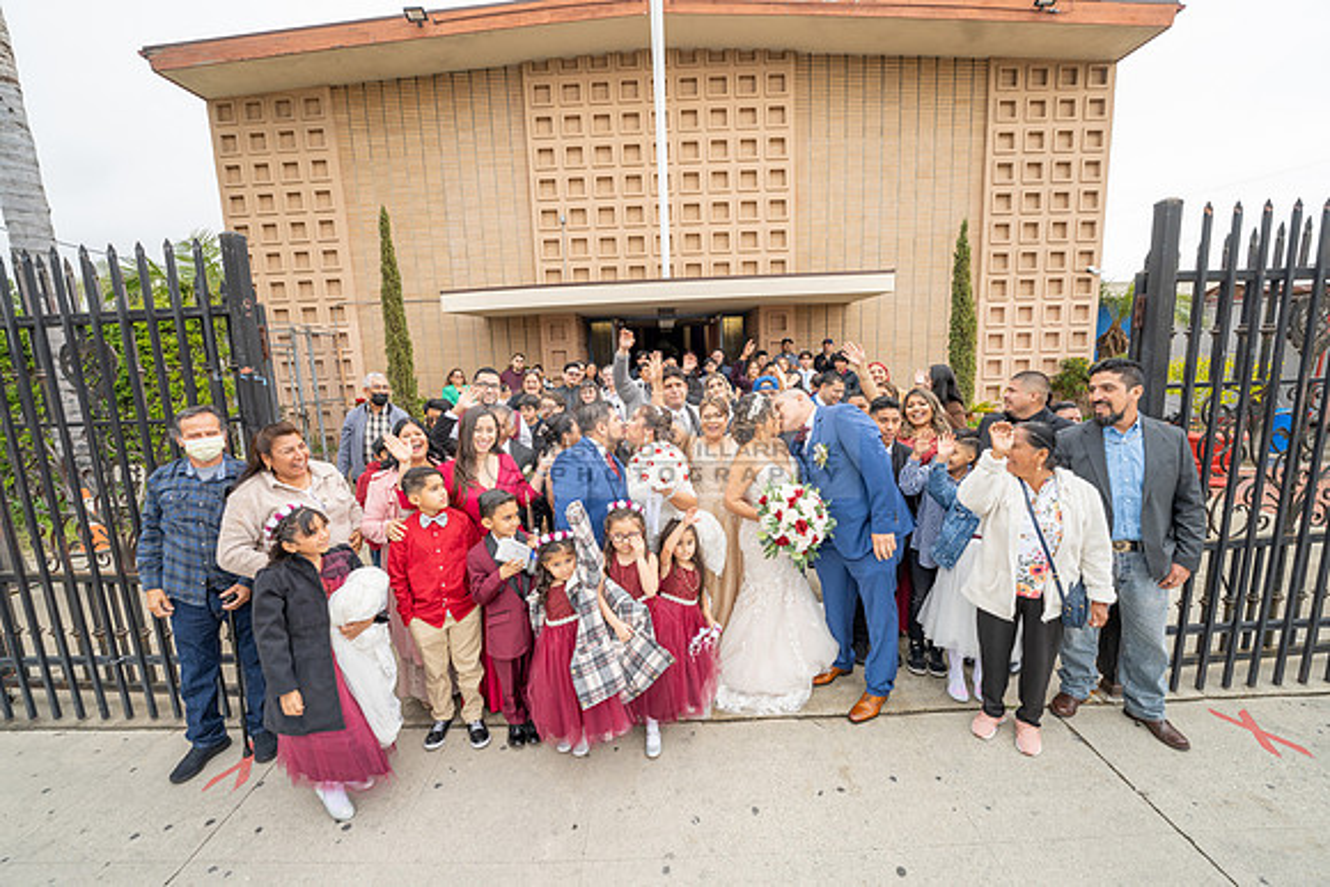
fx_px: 517
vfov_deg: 81.2
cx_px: 665
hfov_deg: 104.2
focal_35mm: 14
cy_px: 444
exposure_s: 1/125
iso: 200
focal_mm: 14
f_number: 4.5
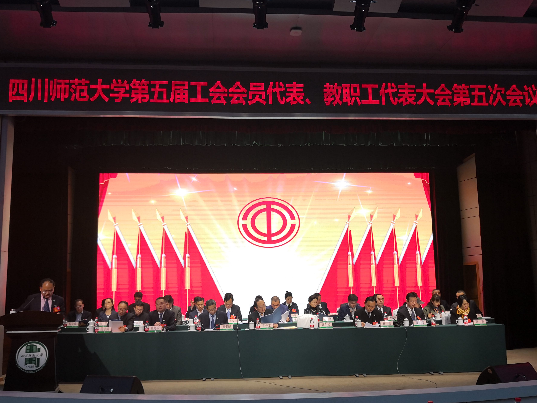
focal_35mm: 30
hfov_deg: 60.0
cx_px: 268
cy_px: 223
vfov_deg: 46.7
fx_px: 465
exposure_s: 1/100
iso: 50
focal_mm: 3.95
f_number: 1.6
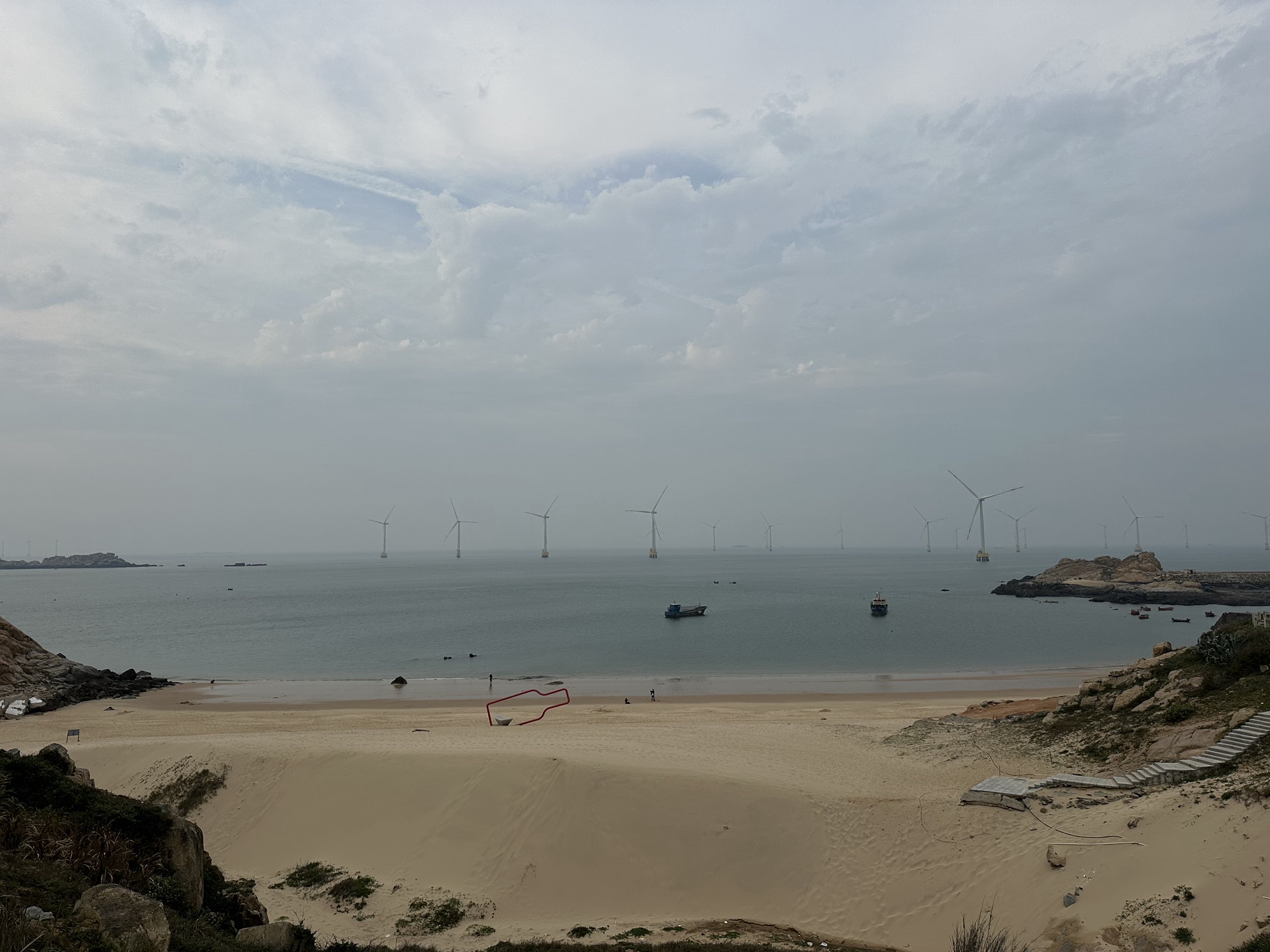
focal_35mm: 24
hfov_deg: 71.6
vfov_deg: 56.8
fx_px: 881
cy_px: 476
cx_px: 635
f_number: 1.78
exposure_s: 1/5848
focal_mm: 6.86
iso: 80
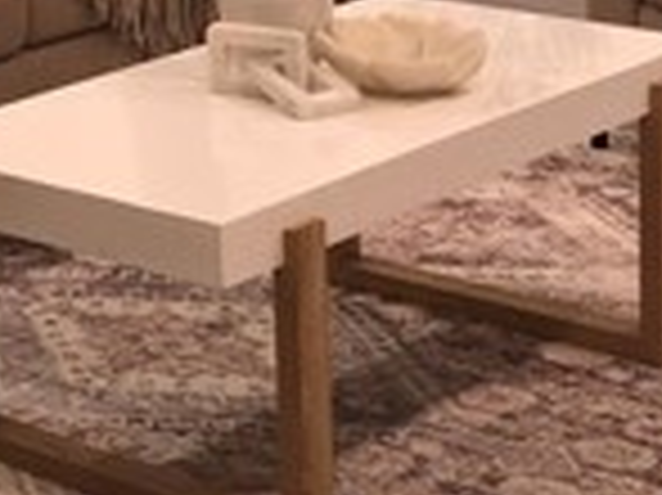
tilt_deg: -3.1
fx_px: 2331
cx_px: -63
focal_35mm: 122
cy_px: -292
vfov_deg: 11.5
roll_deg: +2.2
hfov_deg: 15.7
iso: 40
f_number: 1.8
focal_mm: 3.99
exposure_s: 1/17
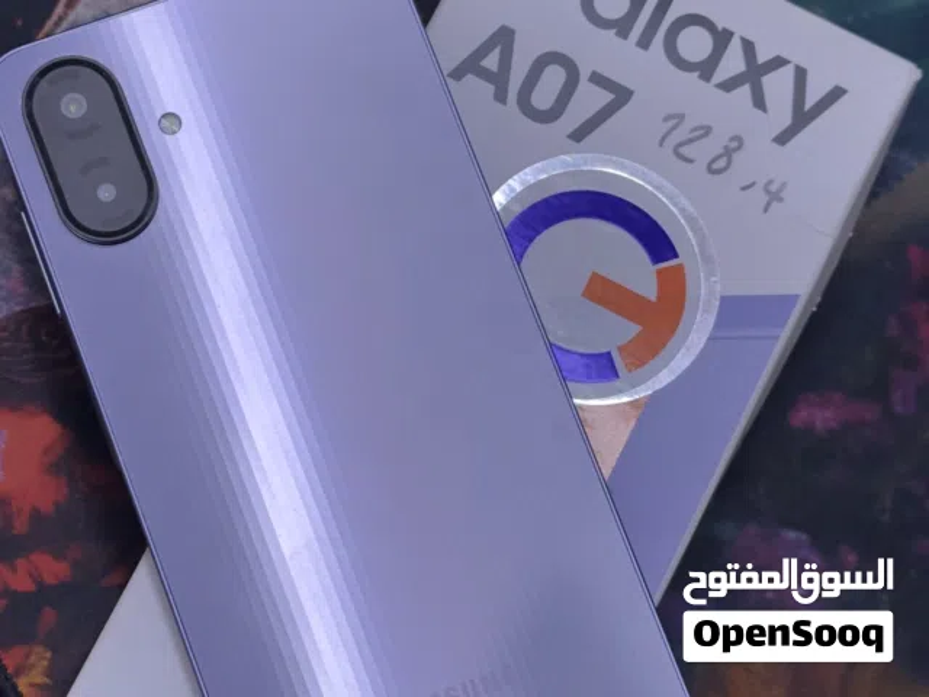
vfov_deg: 30.3
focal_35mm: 48
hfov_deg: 39.7
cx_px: 464
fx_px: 1288
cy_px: 348
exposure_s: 1/60
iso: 125
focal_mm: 6.86
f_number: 1.78
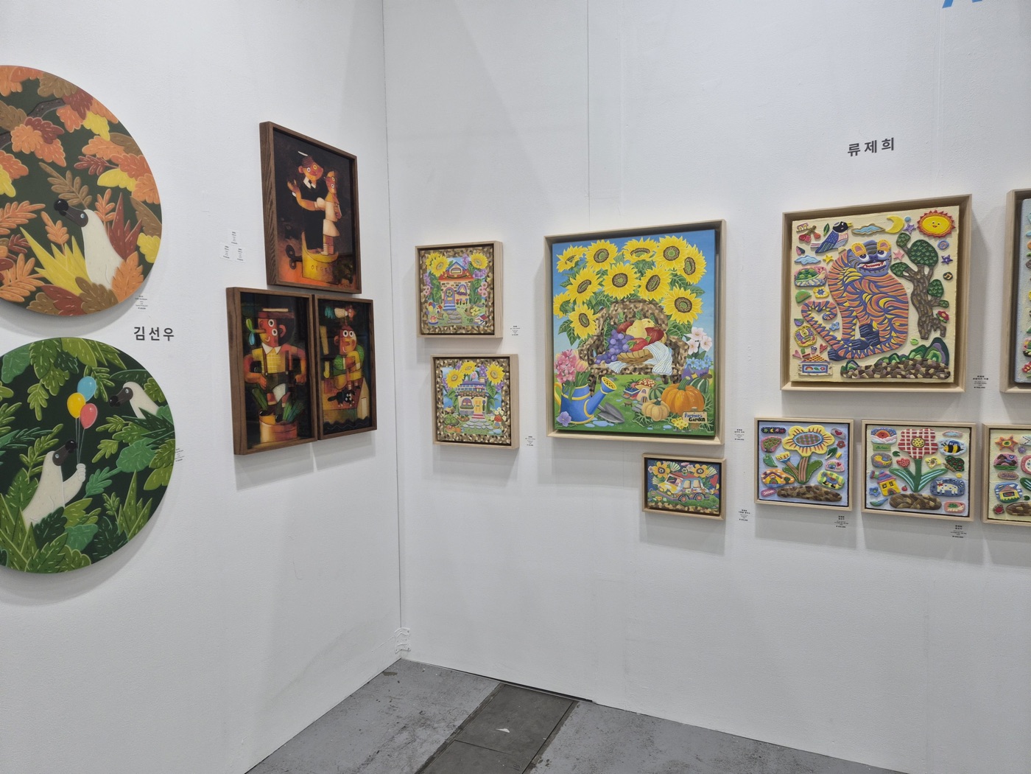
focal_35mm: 23
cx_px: 516
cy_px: 387
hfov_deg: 73.9
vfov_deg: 58.9
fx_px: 685
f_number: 1.8
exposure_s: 1/120
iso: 40
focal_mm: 5.4
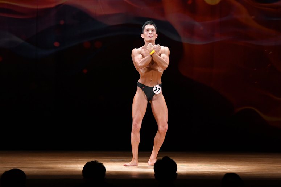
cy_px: 94
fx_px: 1755
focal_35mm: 225
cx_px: 140
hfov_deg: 9.2
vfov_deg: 6.1
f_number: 5.6
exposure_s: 1/400
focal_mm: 150
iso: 3200
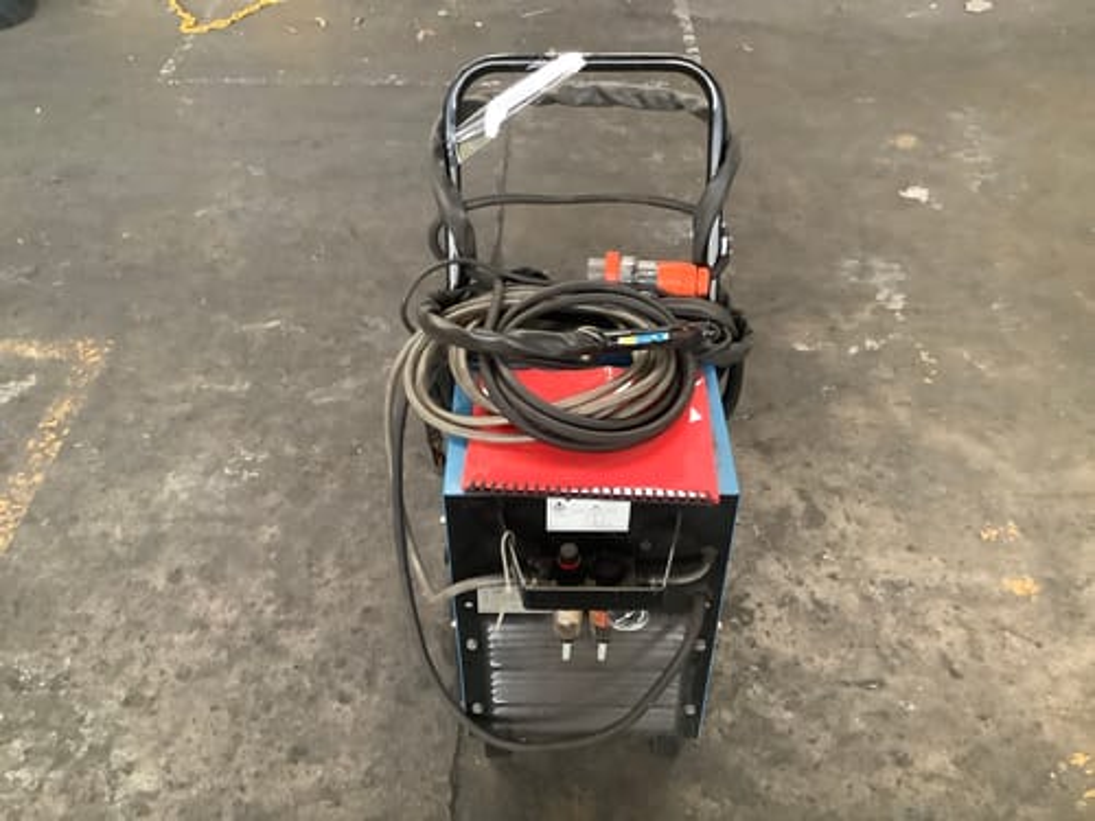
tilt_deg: -42.3
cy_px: 410
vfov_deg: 45.4
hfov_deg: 58.4
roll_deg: +2.8
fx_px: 981
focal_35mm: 31
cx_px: 548
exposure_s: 1/30
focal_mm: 3.3
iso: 400
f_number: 2.4
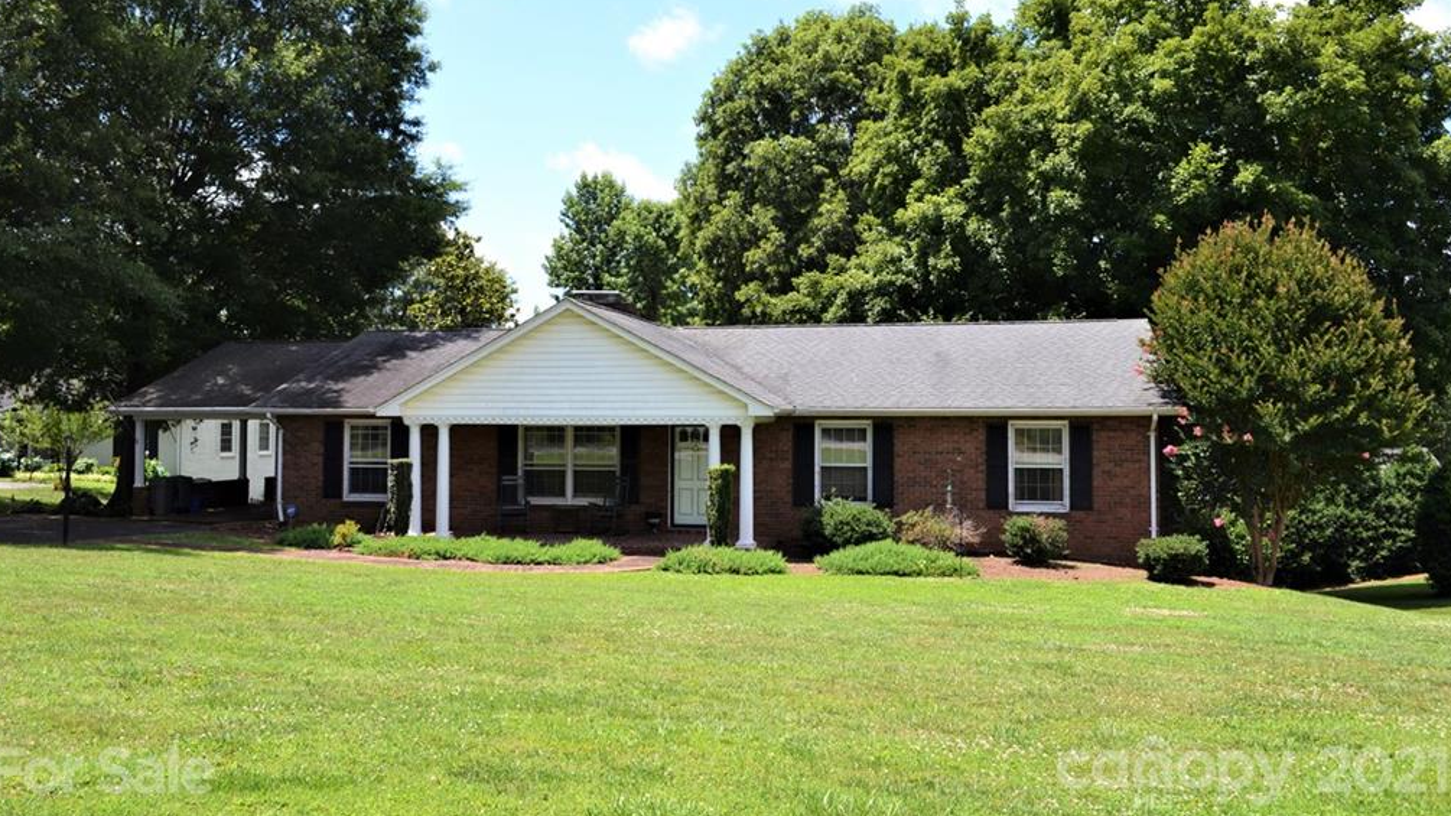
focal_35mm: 32
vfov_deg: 36.6
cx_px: 722
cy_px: 344
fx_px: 1231
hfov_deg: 61.0
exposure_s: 1/160
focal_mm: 20
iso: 100
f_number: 6.3
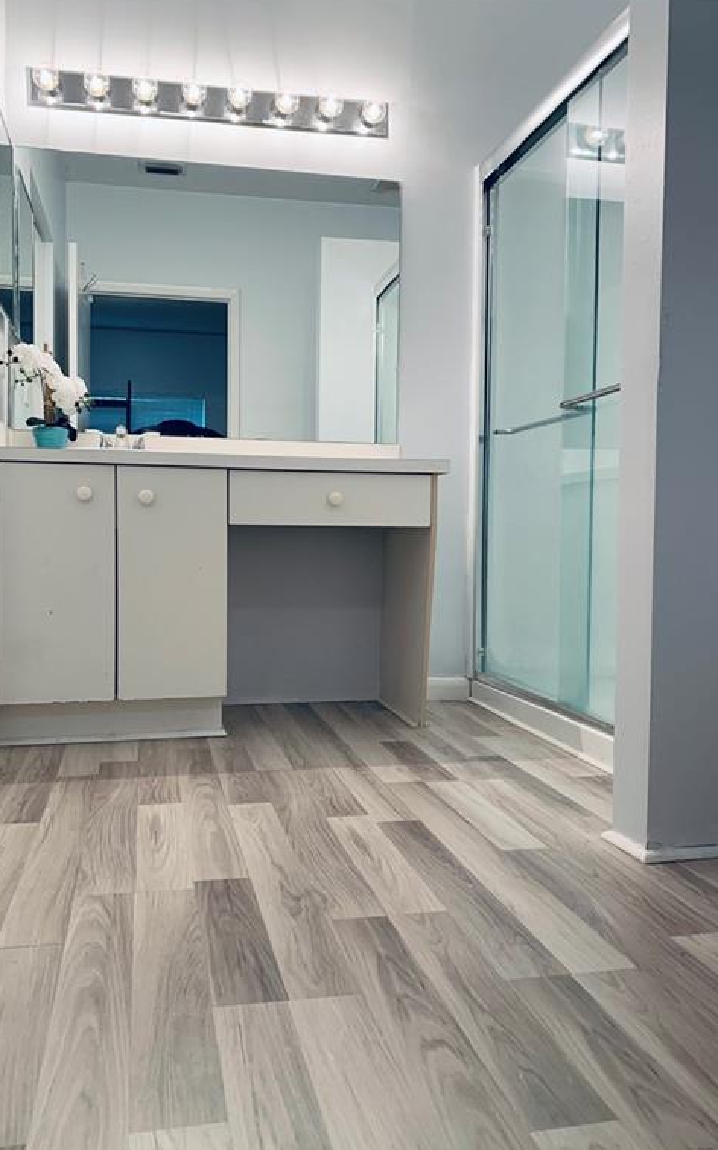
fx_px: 877
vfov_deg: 66.5
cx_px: 333
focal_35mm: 28
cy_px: 575
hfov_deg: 44.5
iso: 100
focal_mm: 4.25
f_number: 1.8
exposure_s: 1/60
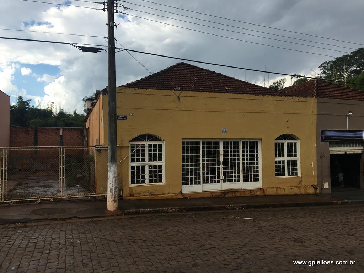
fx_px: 305
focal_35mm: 29
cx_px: 182
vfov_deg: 48.2
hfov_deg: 61.7
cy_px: 136
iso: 25
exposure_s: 1/1068
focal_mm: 4.2
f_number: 2.2
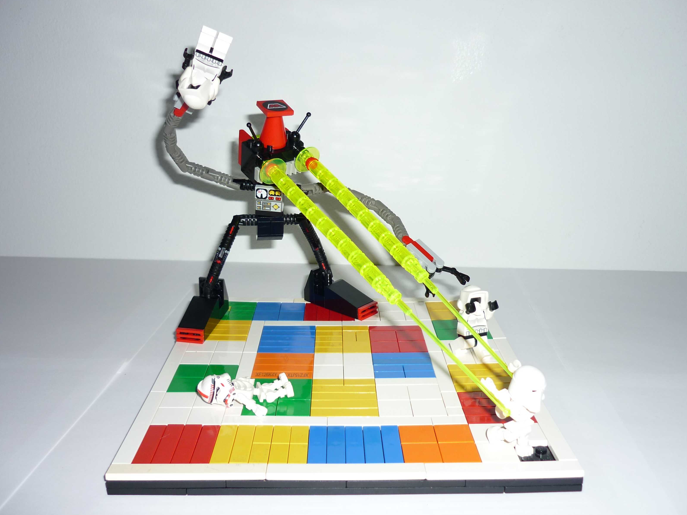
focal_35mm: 34
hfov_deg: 54.0
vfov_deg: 41.8
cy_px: 256
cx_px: 336
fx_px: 675
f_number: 2.8
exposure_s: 1/60
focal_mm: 5.5
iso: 100
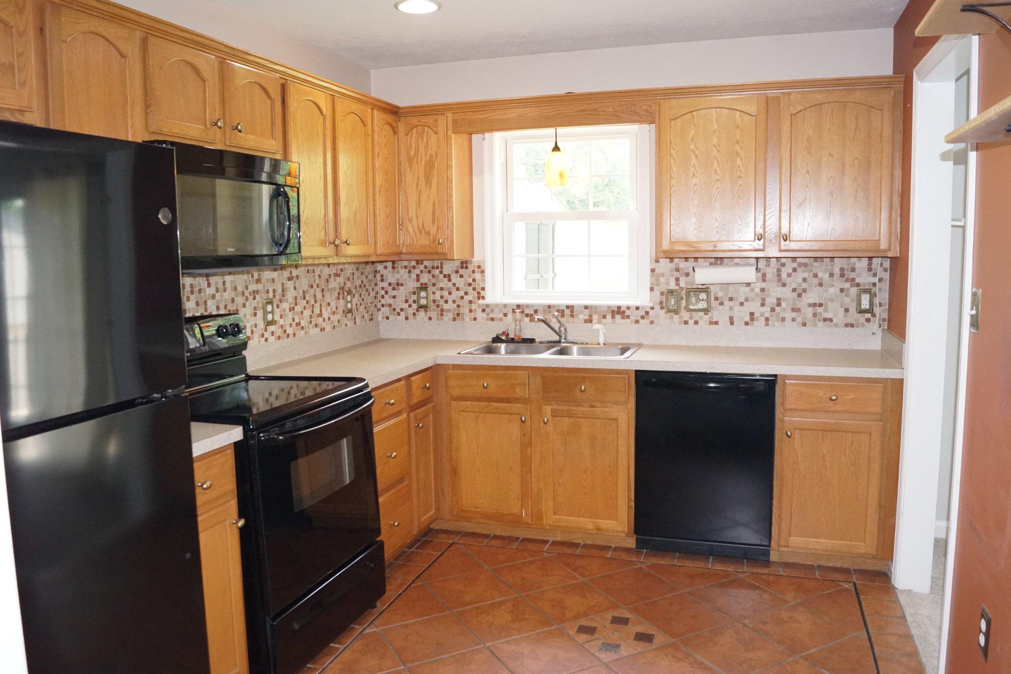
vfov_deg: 47.9
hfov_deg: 67.4
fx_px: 758
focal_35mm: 27
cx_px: 506
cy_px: 337
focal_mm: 18
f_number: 7.1
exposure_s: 1/100
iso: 3200
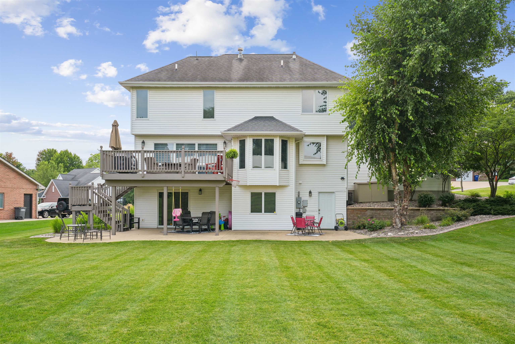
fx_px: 415
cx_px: 258
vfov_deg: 45.0
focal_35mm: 29
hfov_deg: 63.7
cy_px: 172
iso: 100
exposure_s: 1/60
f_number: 10
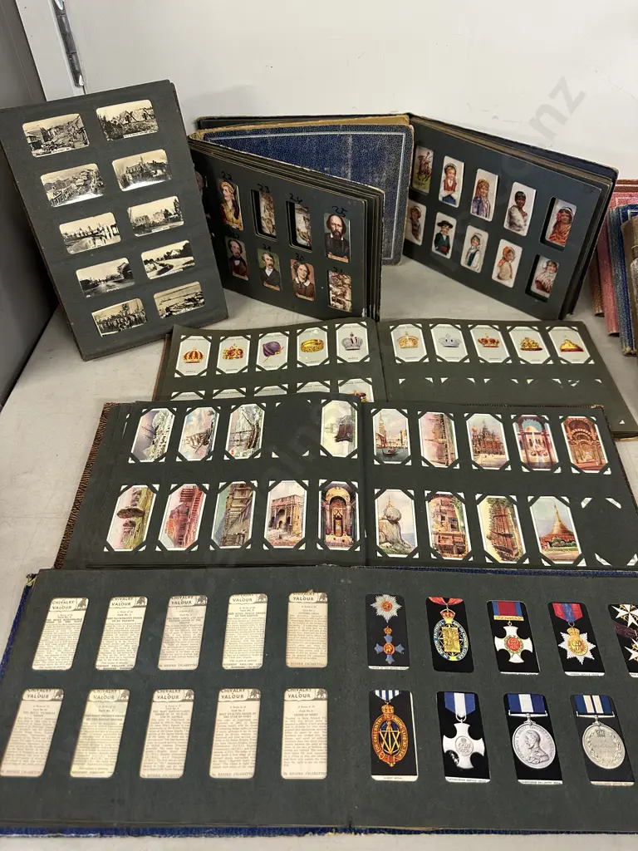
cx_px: 319
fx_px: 590
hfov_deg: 56.8
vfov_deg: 71.6
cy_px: 426
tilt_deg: -46.7
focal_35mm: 24
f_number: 1.78
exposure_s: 1/50
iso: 160
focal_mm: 6.86
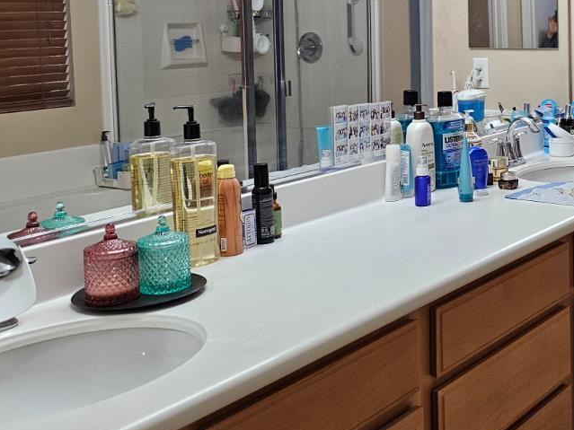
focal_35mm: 54
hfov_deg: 33.9
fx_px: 895
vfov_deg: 26.3
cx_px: 499
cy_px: 65
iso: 200
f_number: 1.7
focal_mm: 6.3
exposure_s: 1/180
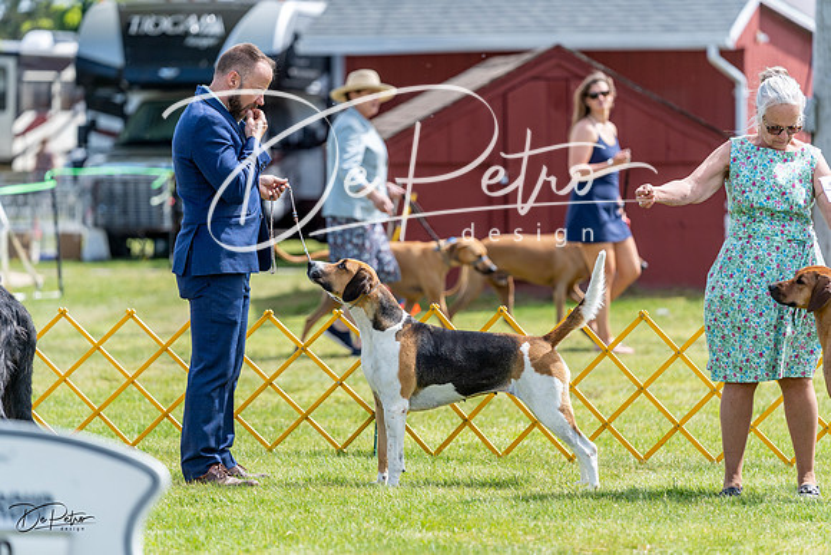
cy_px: 278
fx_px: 4294
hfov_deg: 11.1
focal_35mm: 186
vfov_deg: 7.4
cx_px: 416
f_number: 3.5
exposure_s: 1/1000
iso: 160
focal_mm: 186
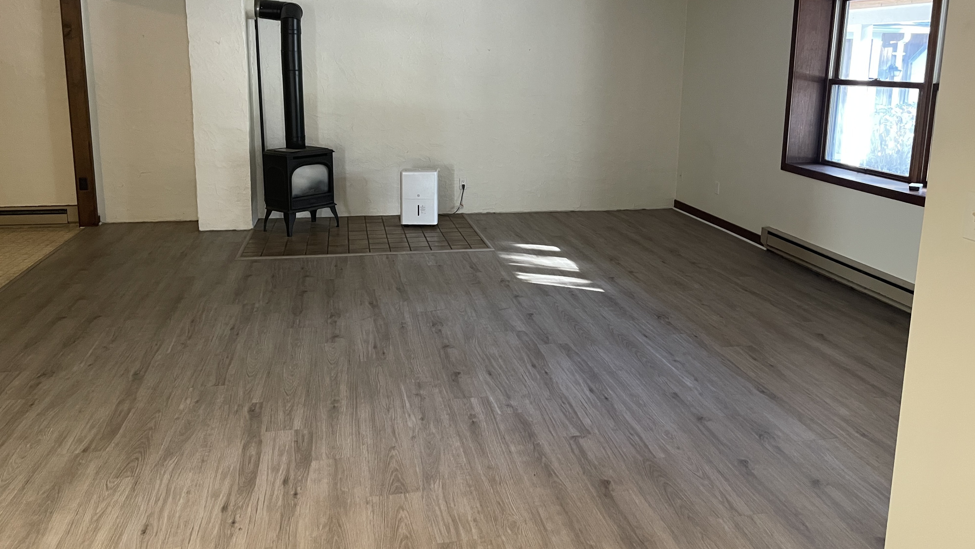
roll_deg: -0.4
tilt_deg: -10.9
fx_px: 724
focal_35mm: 28
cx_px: 488
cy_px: 195
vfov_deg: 41.1
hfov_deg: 67.9
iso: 500
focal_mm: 5.1
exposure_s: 1/40
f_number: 1.6
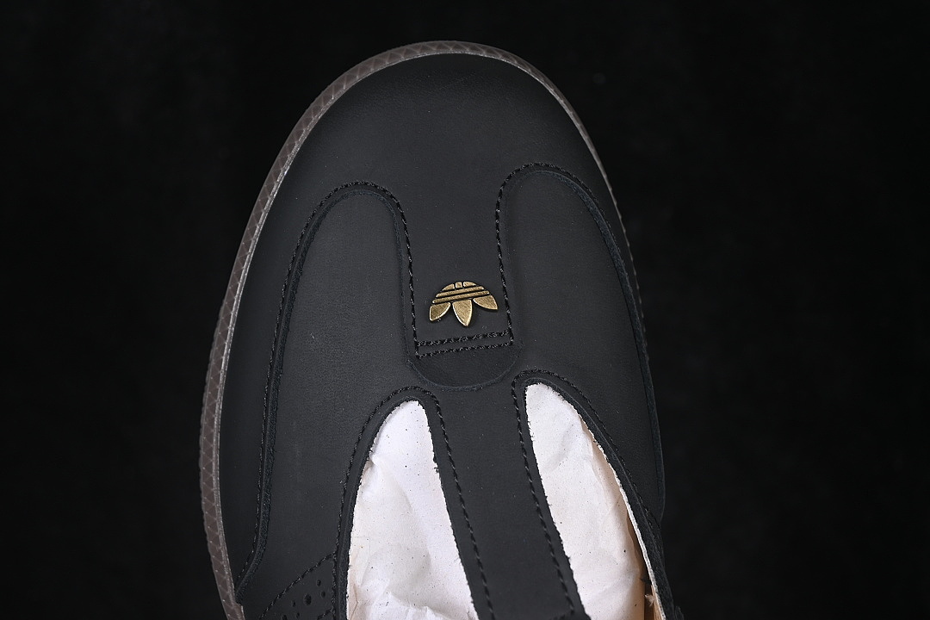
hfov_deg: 27.0
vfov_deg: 18.2
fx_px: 1937
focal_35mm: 75
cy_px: 310
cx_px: 465
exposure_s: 1/60
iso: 160
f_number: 6.3
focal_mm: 50
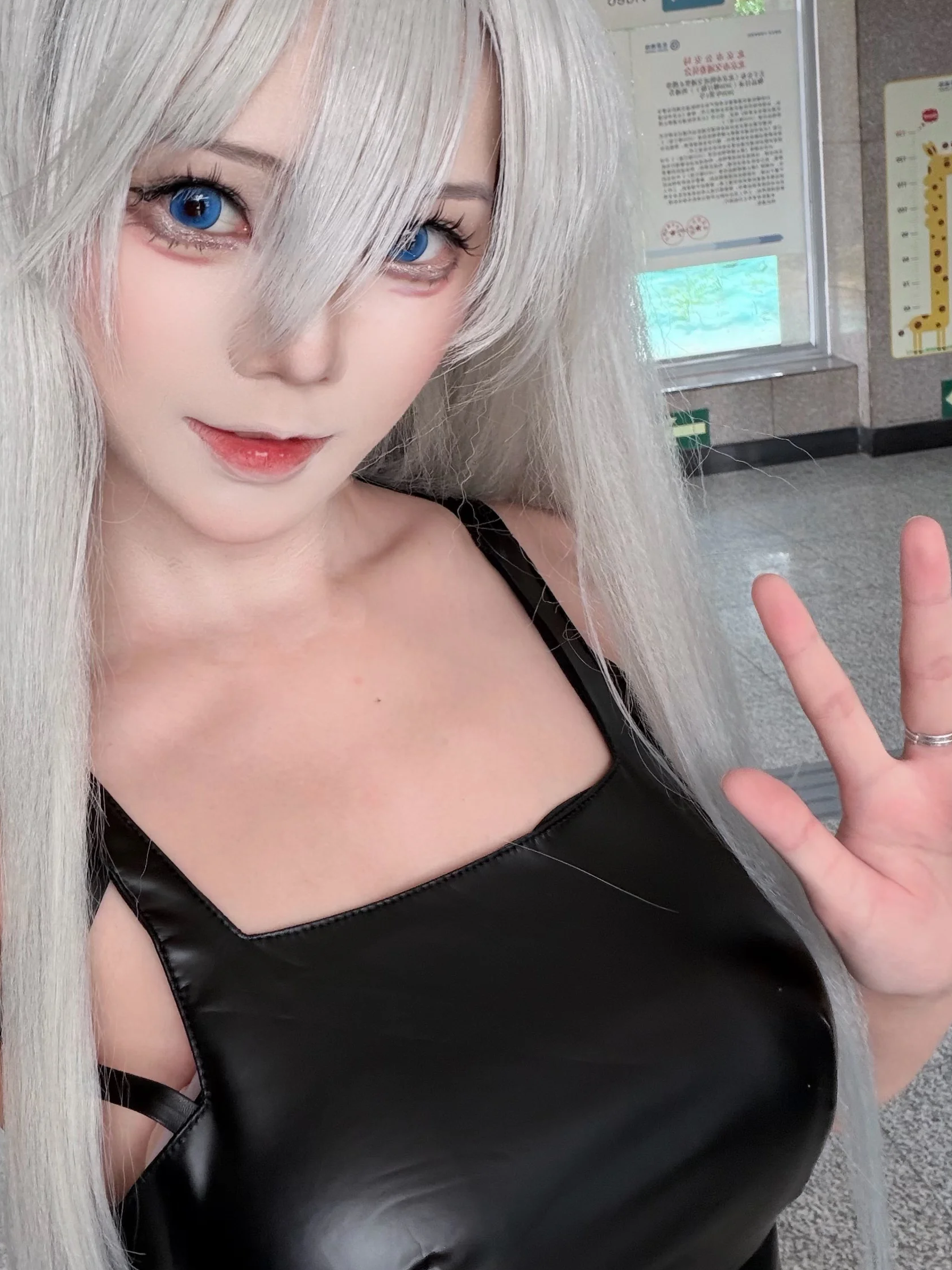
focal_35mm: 36
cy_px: 551
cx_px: 310
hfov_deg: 39.2
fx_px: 1320
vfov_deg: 51.2
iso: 125
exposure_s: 1/60
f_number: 1.5
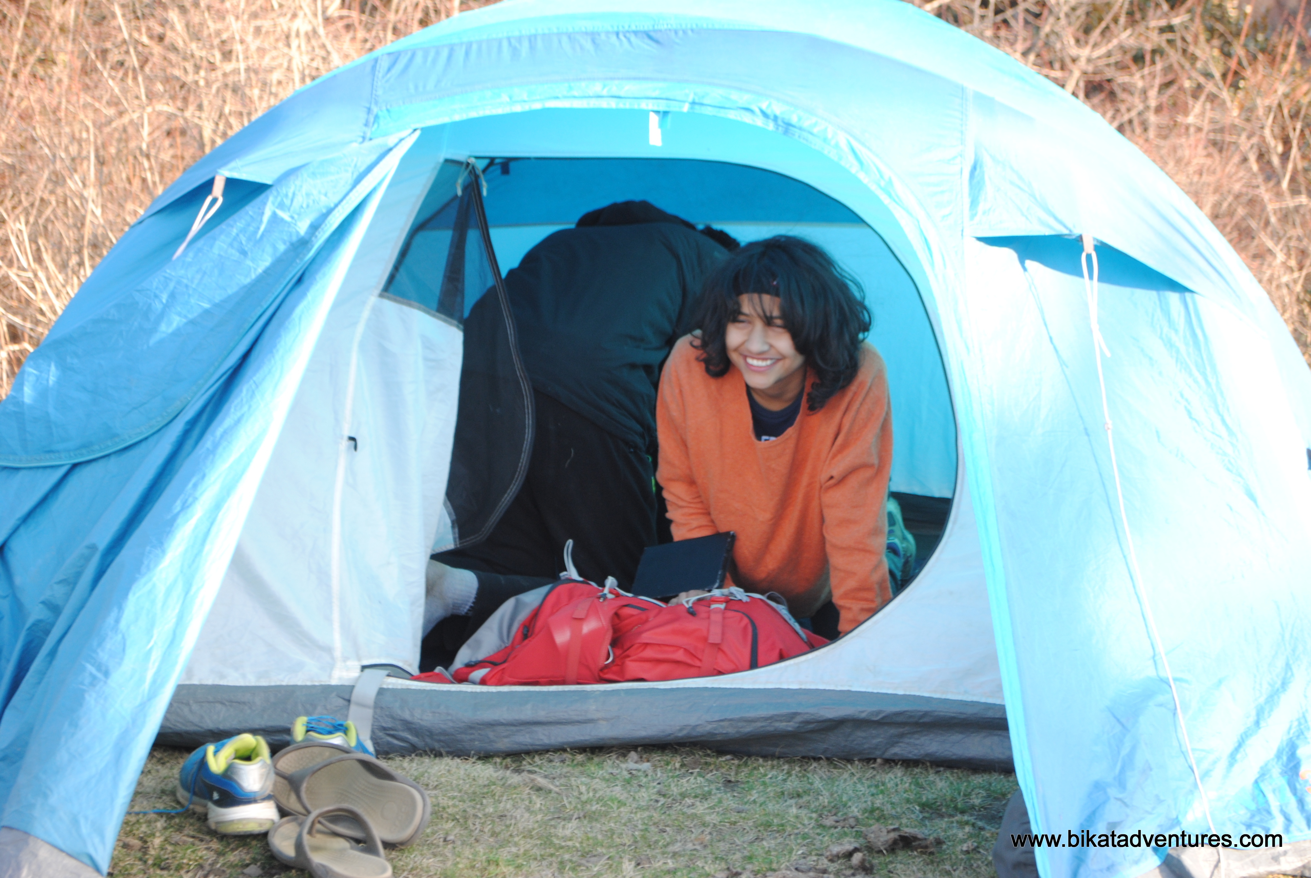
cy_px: 439
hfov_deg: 24.6
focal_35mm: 82
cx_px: 656
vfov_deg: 16.6
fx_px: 3008
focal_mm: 55
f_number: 5.6
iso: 200
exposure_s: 1/50
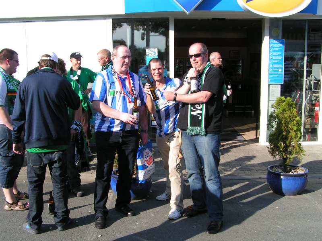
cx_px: 161
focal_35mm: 38
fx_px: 353
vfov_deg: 37.7
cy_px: 120
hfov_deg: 49.0
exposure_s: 1/250
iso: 50
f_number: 5.6
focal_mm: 5.8
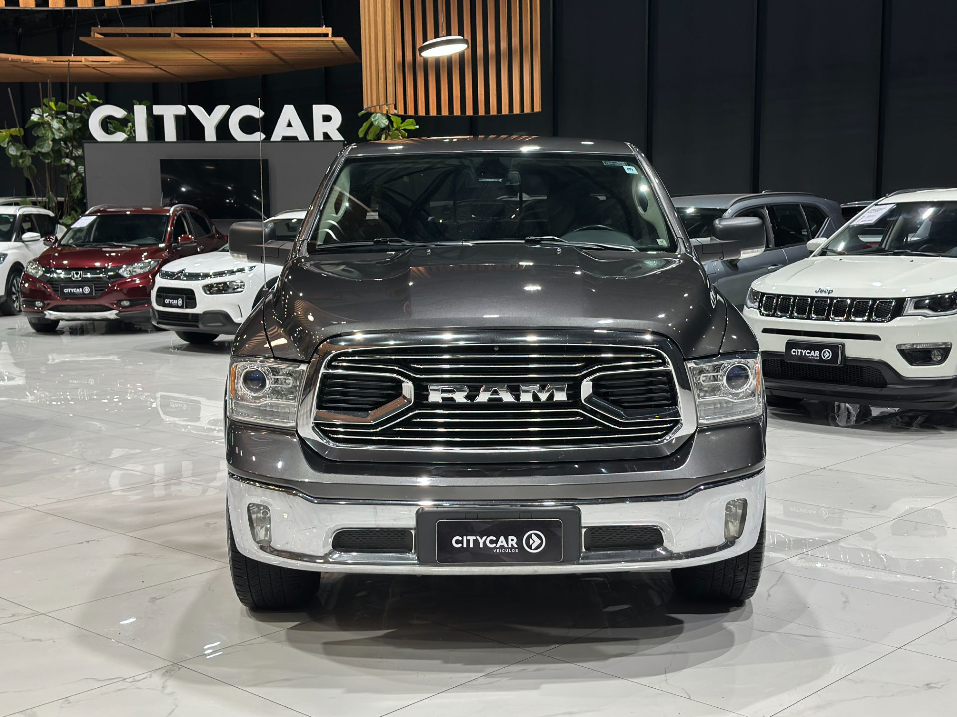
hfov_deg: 39.7
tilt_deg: -7.6
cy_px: 358
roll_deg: +0.8
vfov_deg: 30.3
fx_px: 1327
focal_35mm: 48
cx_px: 478
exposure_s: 1/60
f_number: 1.78
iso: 125
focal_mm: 6.86
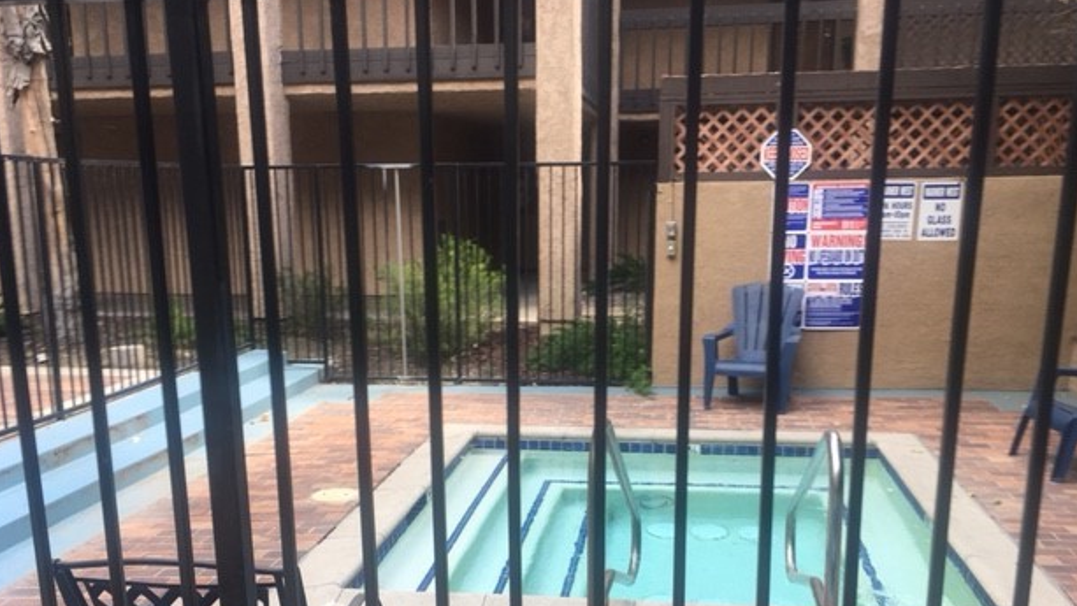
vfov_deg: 35.3
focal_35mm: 33
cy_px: 400
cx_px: 550
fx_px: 943
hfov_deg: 59.5
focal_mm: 4.15
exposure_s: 1/125
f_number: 2.2
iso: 25
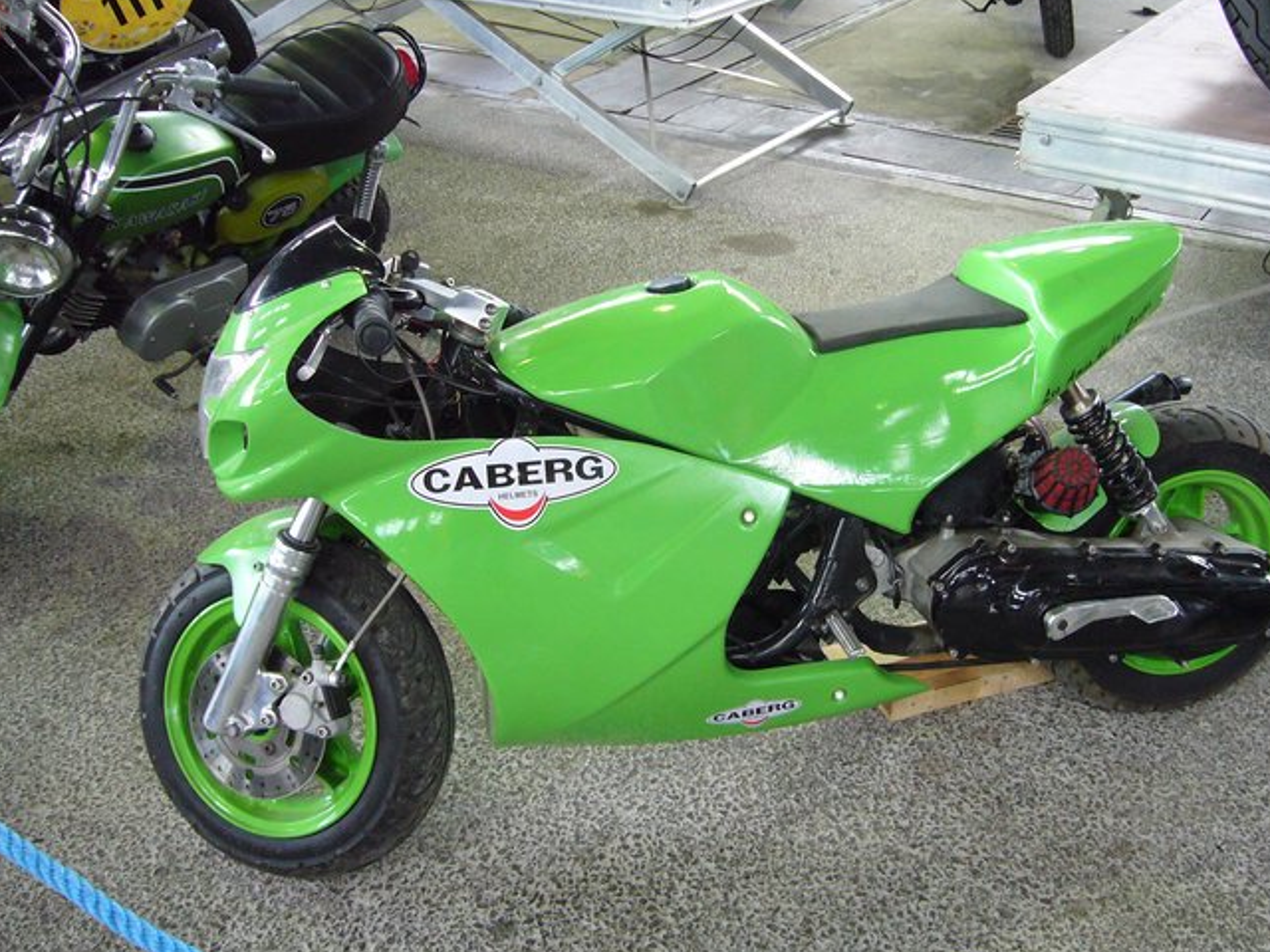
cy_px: 478
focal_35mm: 40
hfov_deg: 46.7
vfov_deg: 36.0
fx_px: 1468
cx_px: 697
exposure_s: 1/15
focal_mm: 5.2
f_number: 2.9
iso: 200
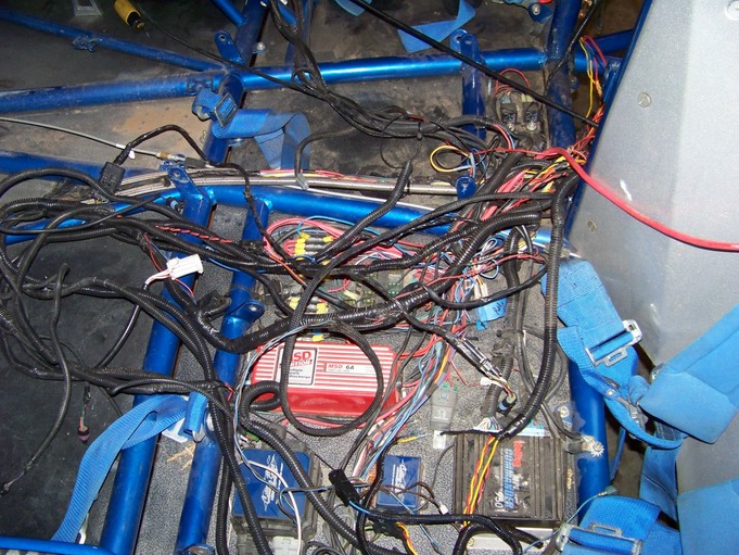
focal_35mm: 37
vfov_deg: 38.7
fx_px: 790
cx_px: 378
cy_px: 284
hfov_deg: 50.1
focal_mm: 5.85
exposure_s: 1/30
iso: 200
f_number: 2.8
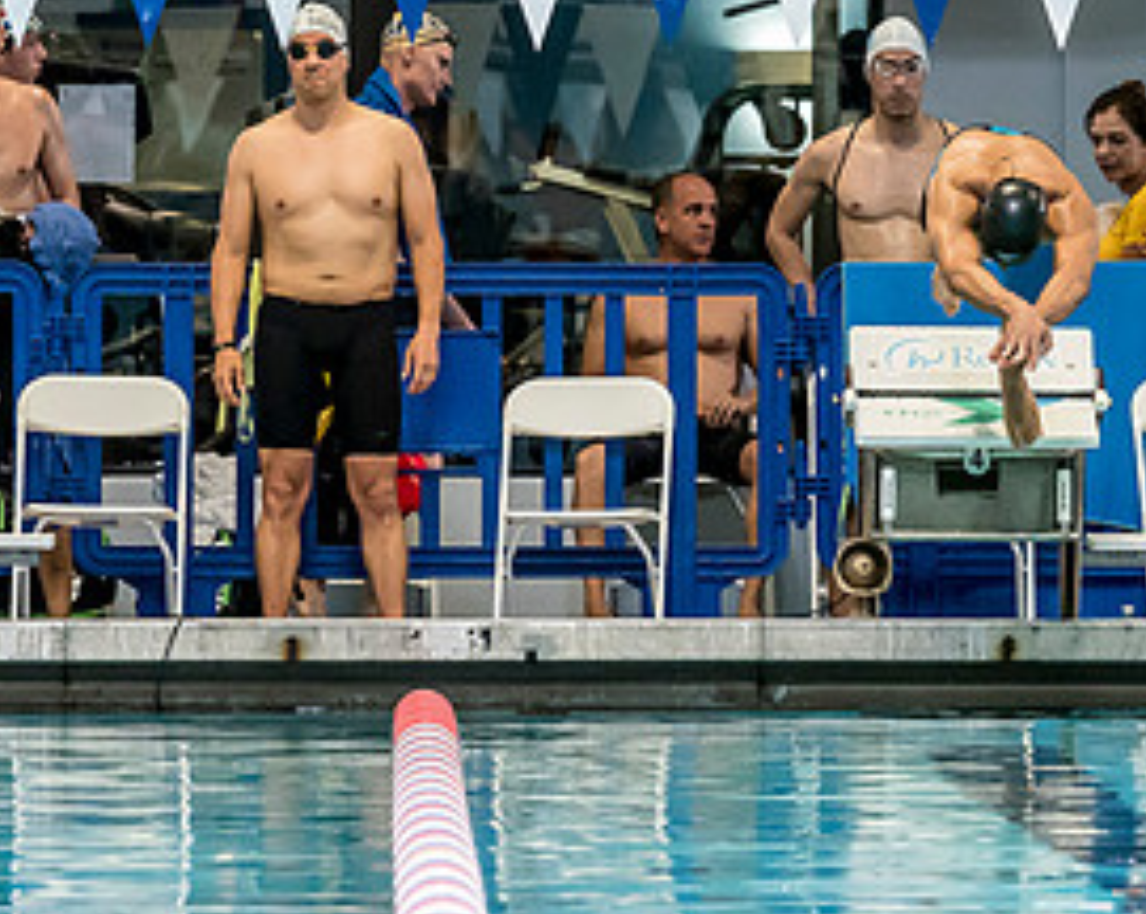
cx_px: 376
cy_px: 125
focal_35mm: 607
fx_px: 20558
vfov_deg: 2.5
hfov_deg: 3.2
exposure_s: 1/320
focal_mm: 142
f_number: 4
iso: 3200
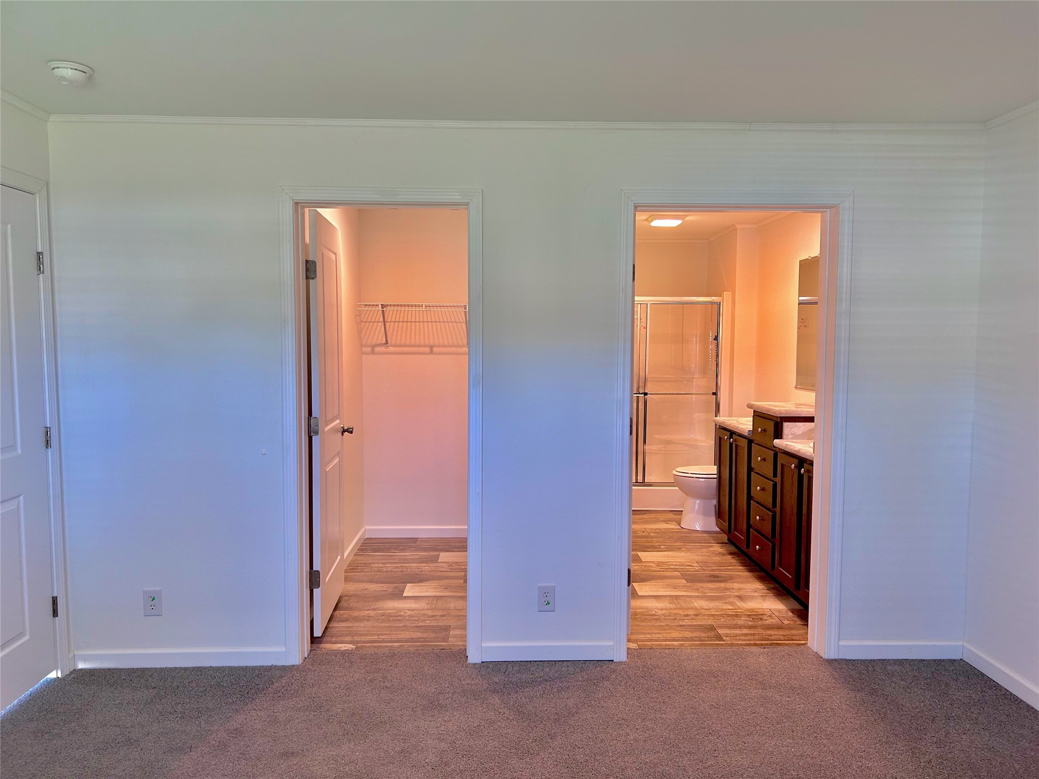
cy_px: 390
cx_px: 520
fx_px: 780
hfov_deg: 67.3
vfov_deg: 53.1
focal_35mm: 26
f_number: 1.5
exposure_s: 1/60
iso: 80
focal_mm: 5.7
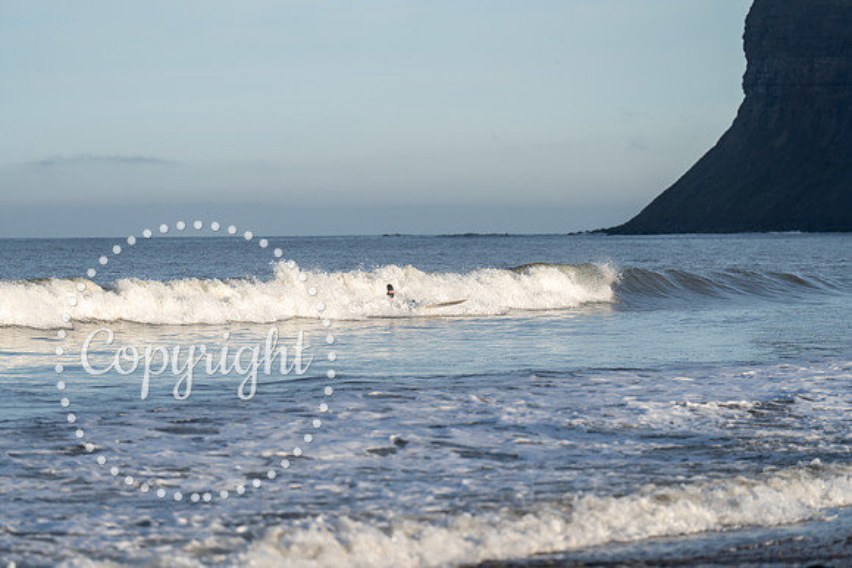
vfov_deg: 6.8
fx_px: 4774
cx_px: 426
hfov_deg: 10.2
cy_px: 284
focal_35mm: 202
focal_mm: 200
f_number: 4
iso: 160
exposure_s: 1/1000
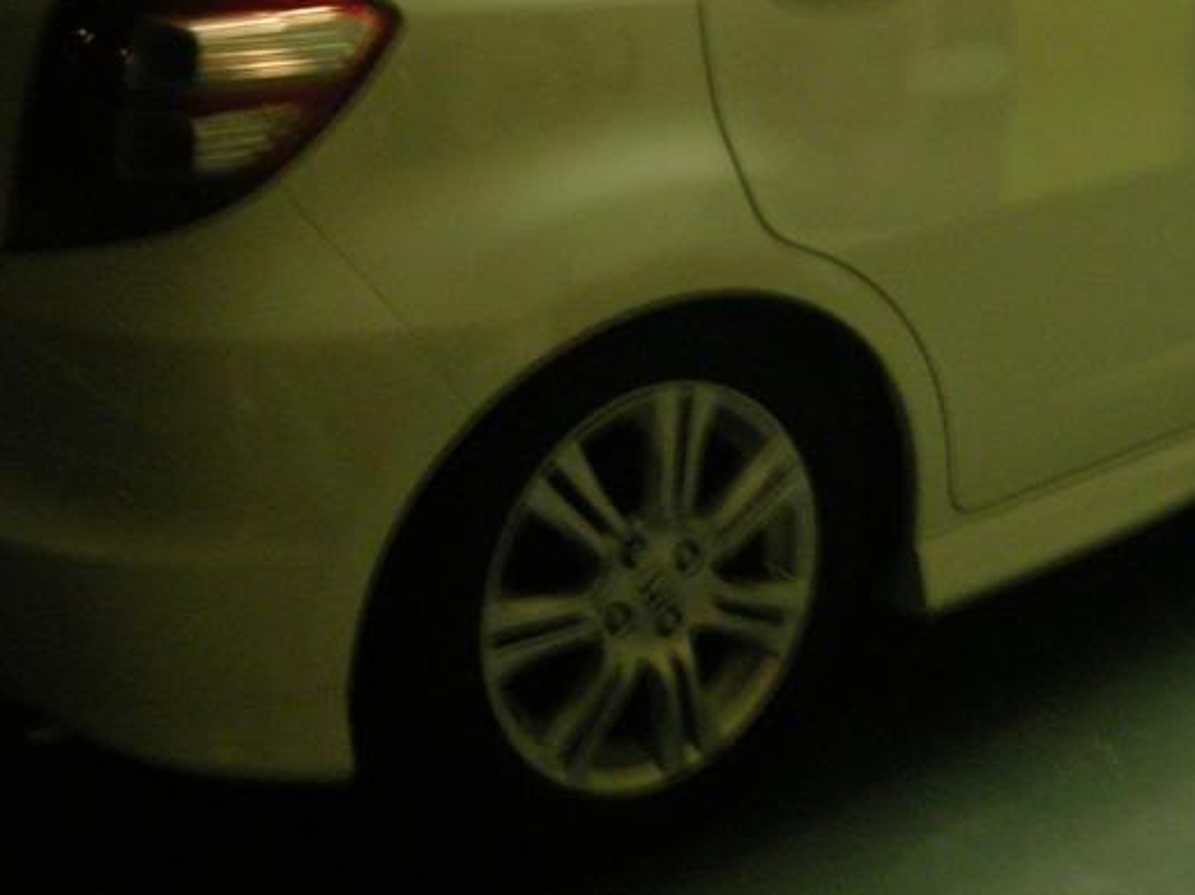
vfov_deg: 19.2
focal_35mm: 75
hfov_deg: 25.9
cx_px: 760
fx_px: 2589
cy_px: 28
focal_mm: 6.3
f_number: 3.2
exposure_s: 1/4
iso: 200
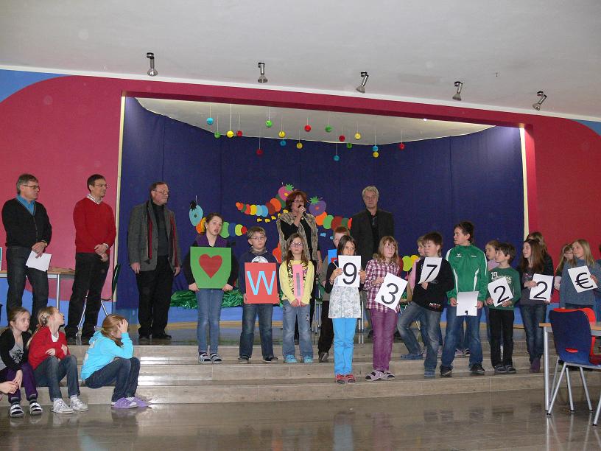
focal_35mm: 35
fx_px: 608
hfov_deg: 52.6
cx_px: 300
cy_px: 226
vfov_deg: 40.7
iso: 250
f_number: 2.8
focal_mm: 7.4
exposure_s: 1/30
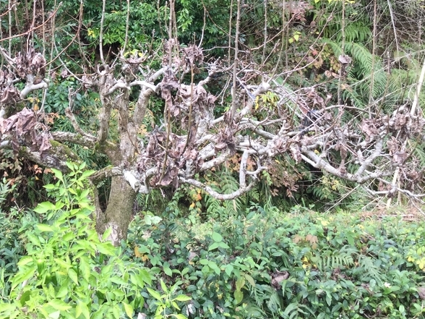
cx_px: 93
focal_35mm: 54
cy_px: 55
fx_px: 663
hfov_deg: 34.6
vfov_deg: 26.4
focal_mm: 3.3
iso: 25
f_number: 2.4
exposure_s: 1/129
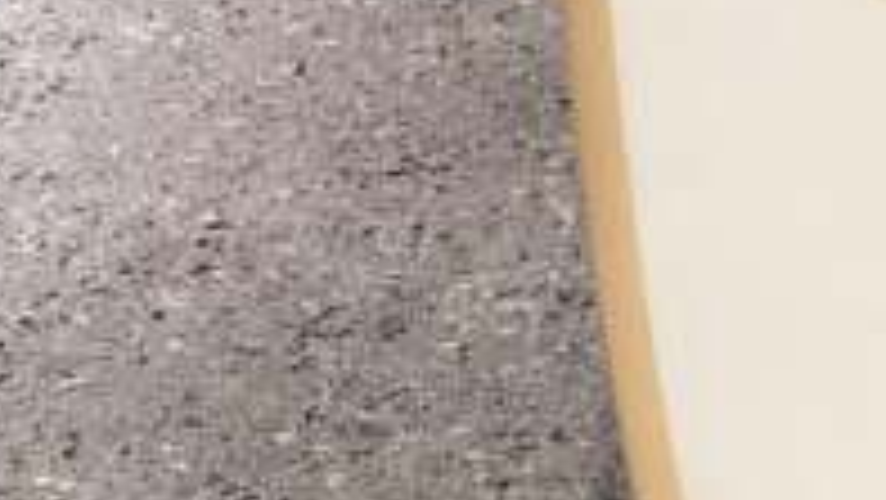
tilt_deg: -14.2
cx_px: 922
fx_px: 3220
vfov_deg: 8.3
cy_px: -568
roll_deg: -1.5
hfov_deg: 15.3
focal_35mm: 137
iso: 80
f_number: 2.4
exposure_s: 1/60
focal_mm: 3.3
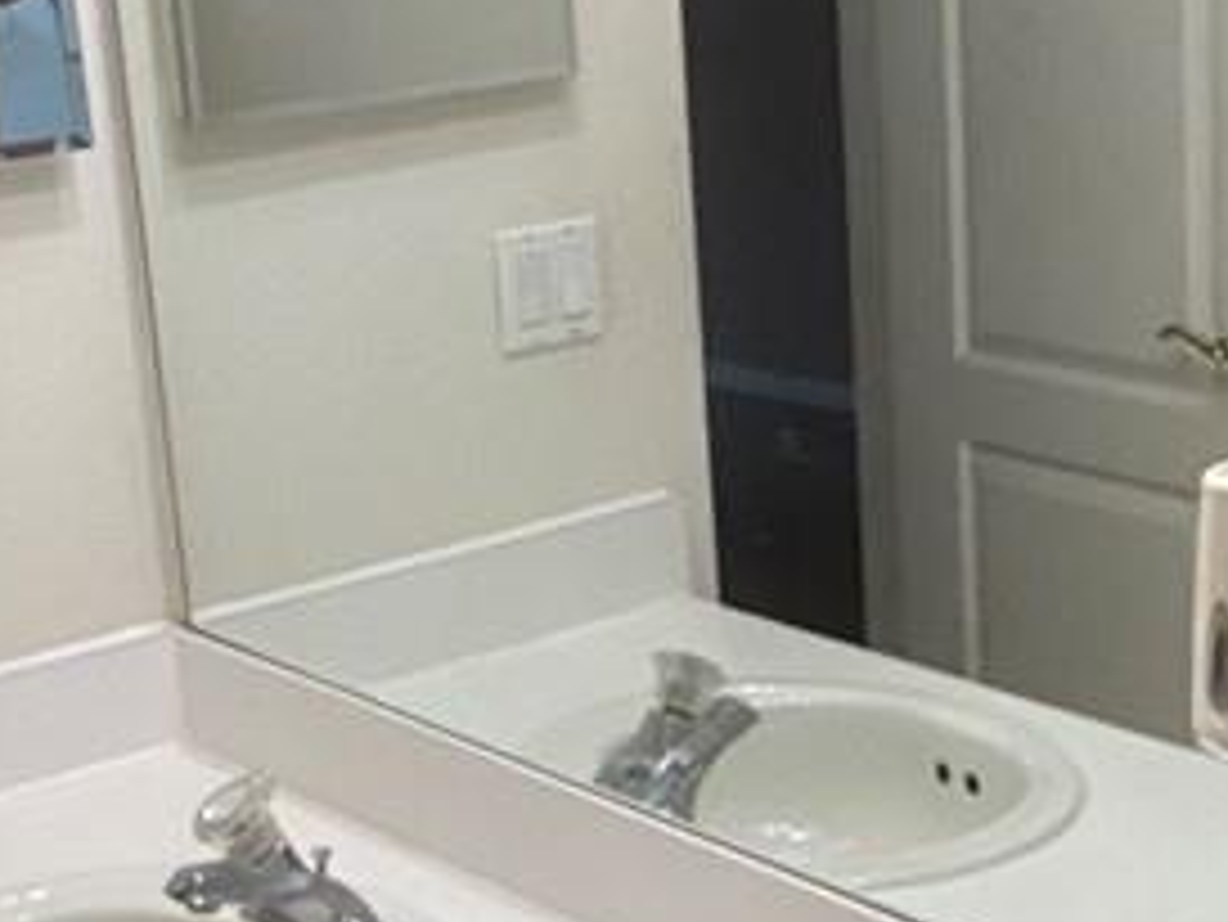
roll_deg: +5.1
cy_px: 513
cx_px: 666
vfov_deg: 18.0
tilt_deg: -13.7
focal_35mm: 82
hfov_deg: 23.8
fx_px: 2910
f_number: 2.2
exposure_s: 1/120
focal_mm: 2.22
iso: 100
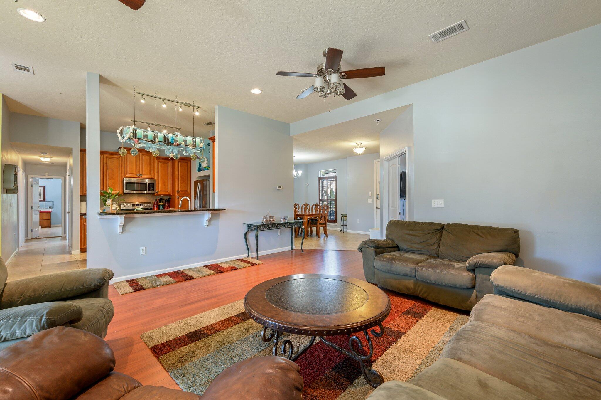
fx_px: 259
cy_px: 200
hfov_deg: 98.6
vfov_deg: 75.4
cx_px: 300
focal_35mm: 16
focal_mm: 15.5
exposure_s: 1/4
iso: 800
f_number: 7.1
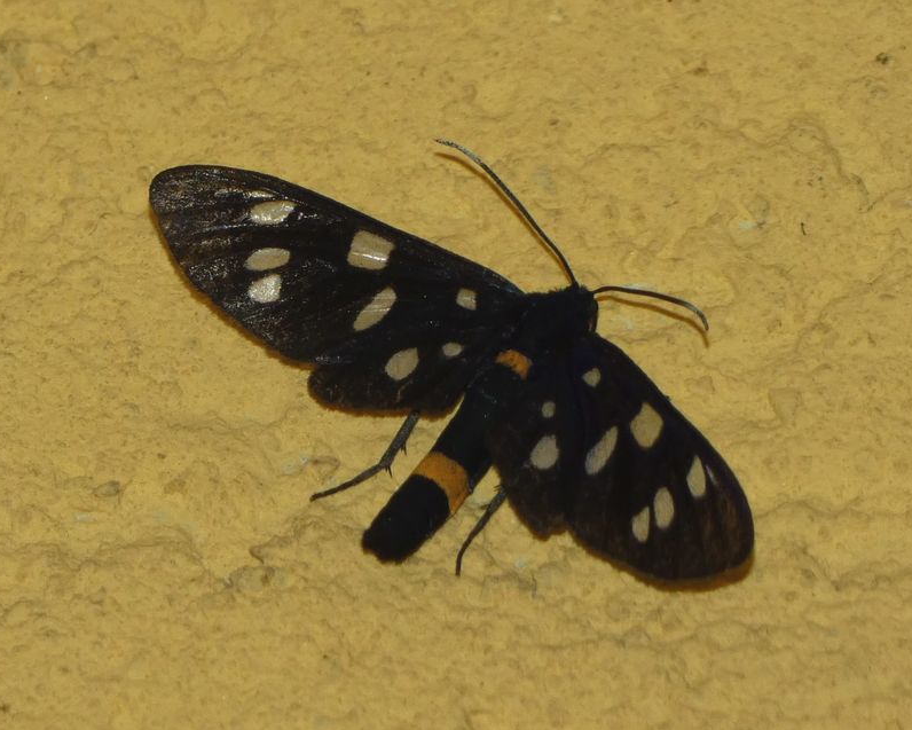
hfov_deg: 3.7
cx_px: 476
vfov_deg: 3.0
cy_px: 366
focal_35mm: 523
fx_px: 14118
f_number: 5.6
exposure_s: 1/125
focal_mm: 89.5
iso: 125
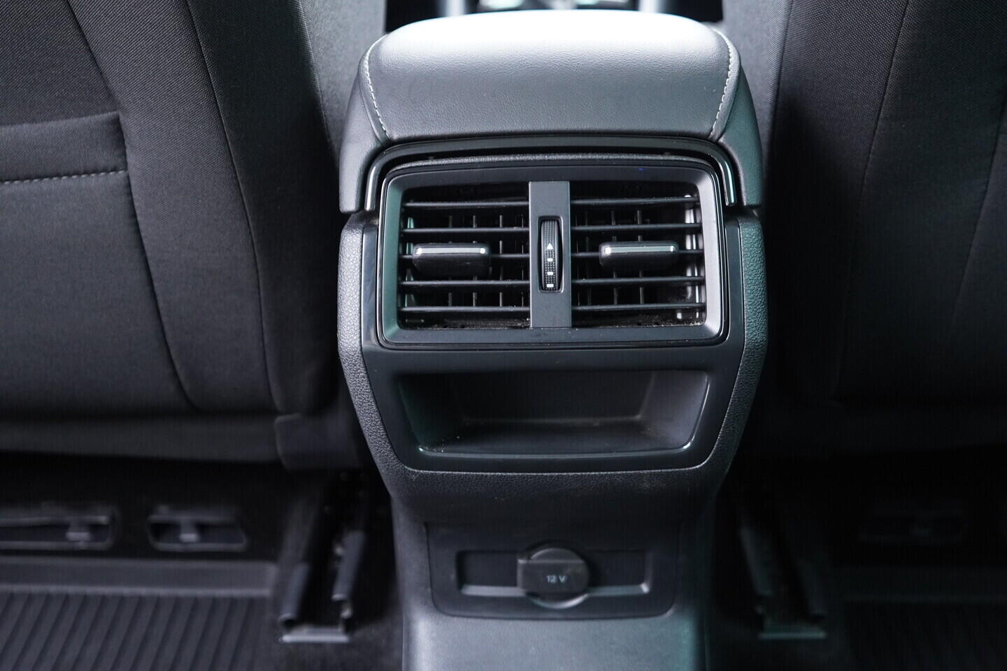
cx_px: 504
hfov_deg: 53.1
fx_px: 1007
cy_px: 336
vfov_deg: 36.9
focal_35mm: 36
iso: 1600
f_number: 2.8
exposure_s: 1/40
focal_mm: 24
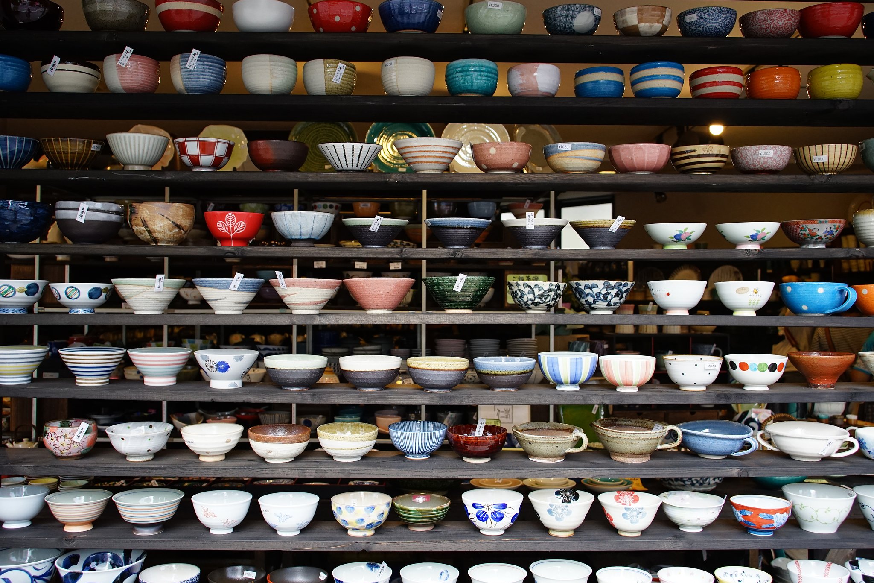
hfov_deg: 54.4
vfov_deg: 37.8
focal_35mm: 35
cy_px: 292
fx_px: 850
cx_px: 437
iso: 1250
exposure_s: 1/125
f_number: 6.3
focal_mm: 35
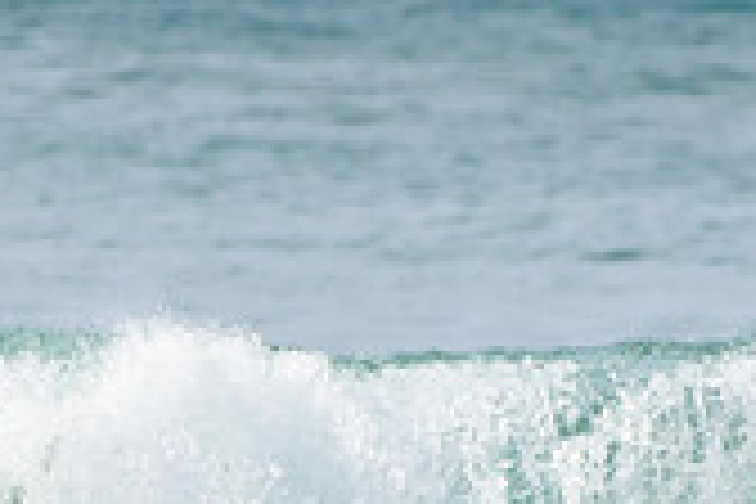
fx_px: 54239
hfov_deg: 0.8
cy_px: 857
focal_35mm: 2583
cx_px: 270
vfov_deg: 0.5
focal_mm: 500
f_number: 5.6
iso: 360
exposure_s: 1/2000
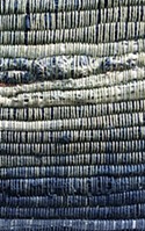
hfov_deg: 17.3
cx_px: 5
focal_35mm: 74
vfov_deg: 27.5
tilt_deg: -13.9
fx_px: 466
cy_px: 164
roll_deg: +1.6
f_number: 2.2
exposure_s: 1/746
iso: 32
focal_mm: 4.2
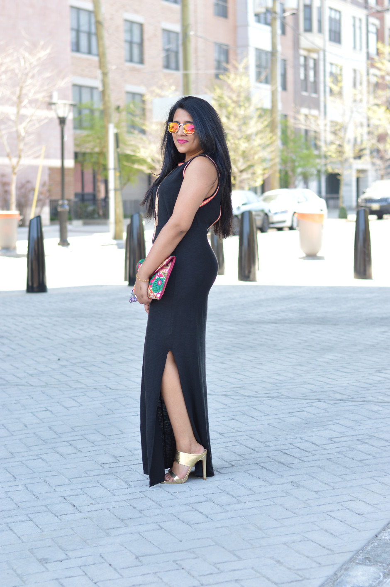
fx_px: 1221
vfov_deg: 27.0
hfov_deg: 18.1
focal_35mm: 75
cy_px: 294
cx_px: 195
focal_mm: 50
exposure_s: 1/200
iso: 125
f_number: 2.8
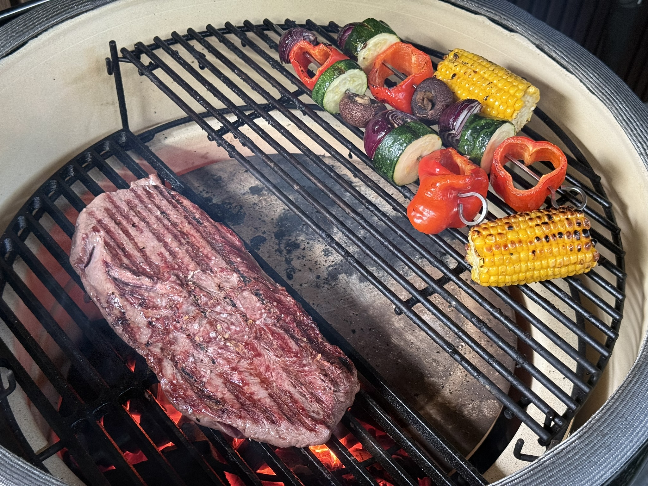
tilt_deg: -47.8
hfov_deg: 39.7
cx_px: 324
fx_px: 899
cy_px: 243
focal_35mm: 48
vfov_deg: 30.3
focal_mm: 6.76
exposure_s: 1/60
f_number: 1.78
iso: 250
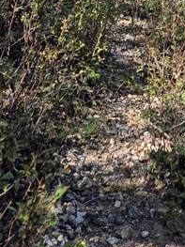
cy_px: -109
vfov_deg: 20.4
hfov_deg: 17.5
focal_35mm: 84
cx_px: 128
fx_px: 599
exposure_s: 1/1849
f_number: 1.8
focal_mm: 5.4
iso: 80
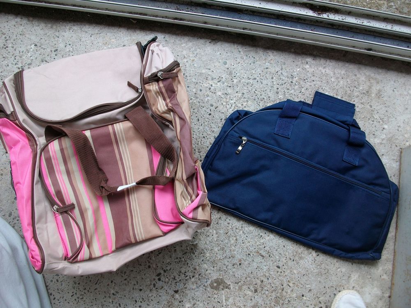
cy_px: 154
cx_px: 206
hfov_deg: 56.8
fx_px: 380
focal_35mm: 32
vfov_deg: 44.2
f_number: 2.9
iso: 80
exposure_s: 1/123
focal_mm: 5.7
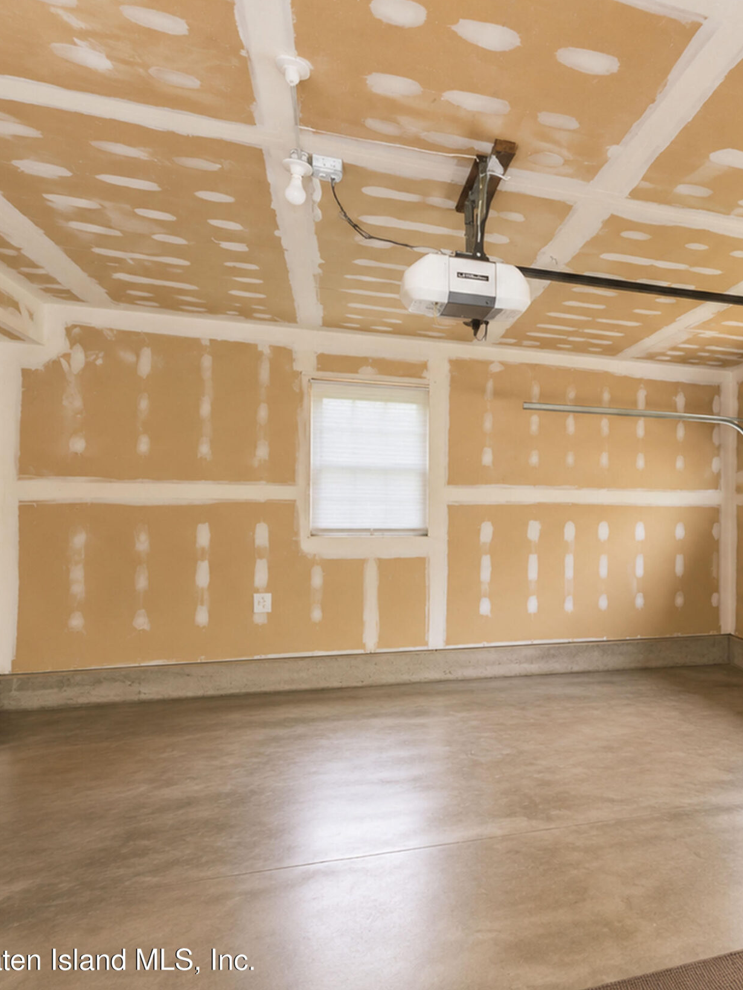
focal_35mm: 24
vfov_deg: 71.6
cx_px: 636
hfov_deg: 51.7
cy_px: 492
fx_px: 687
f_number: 4
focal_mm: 16
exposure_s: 1/5
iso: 64
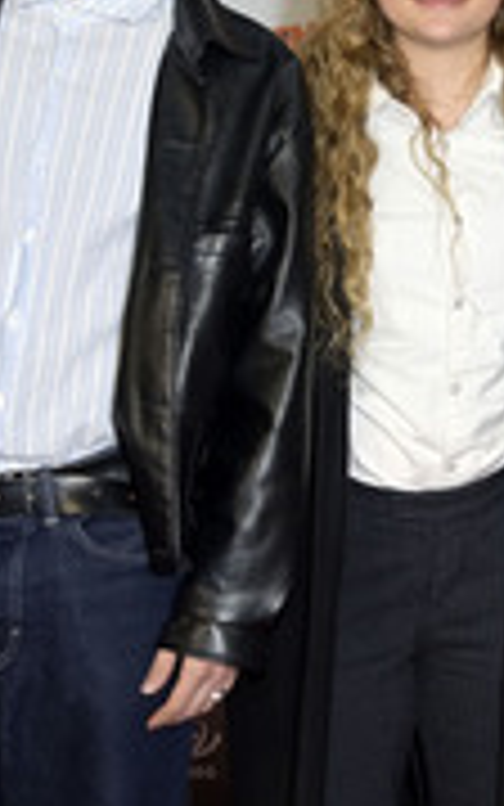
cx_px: 745
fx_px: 2481
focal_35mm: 113
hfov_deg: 11.2
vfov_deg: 18.3
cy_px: 167
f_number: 5.6
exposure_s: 1/250
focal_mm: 44
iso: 640
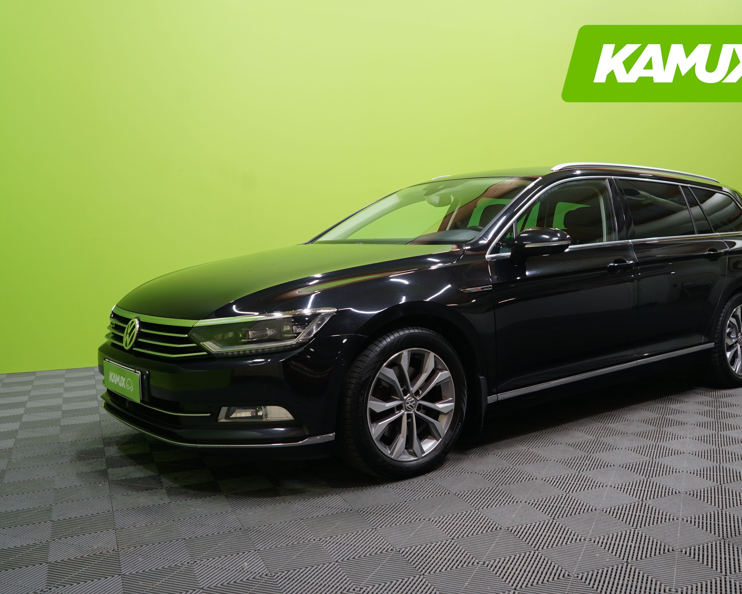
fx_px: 725
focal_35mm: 33
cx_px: 448
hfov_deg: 53.8
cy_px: 296
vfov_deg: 44.5
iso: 400
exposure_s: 1/20
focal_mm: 29
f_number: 4.5
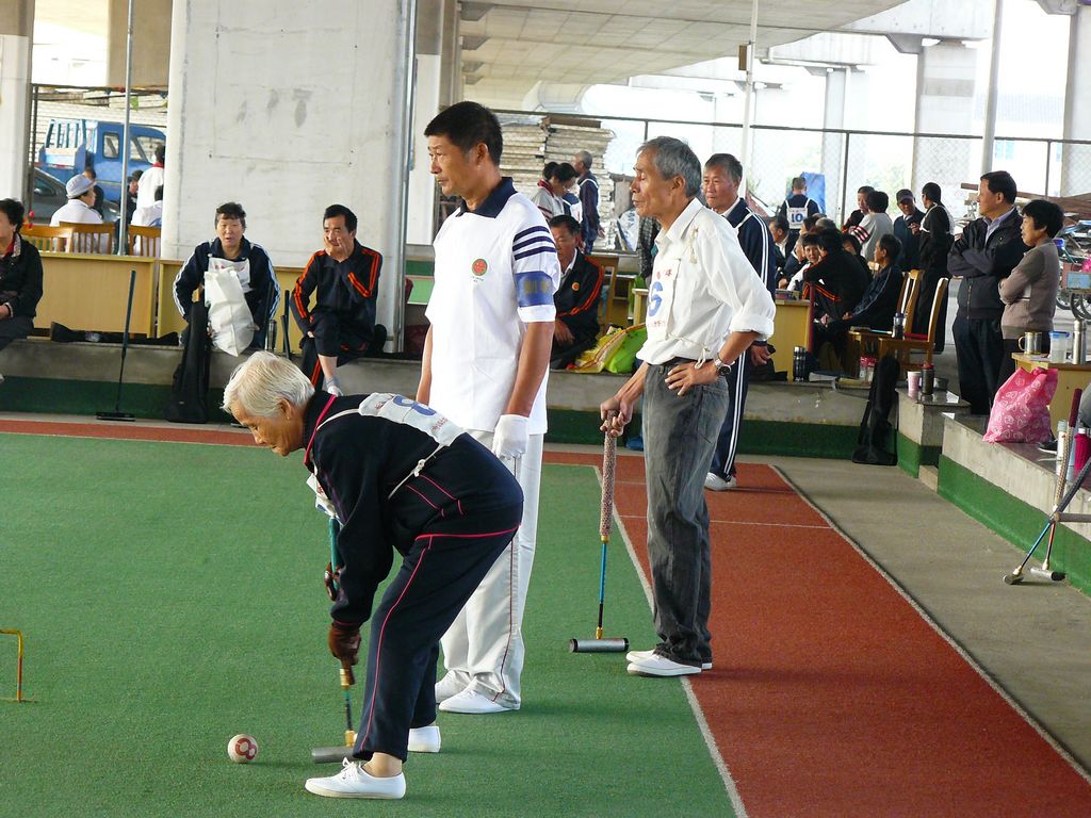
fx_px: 4097
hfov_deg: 15.2
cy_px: 409
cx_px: 546
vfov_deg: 11.4
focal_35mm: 130
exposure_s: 1/100
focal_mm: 21.6
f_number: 3.2
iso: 200
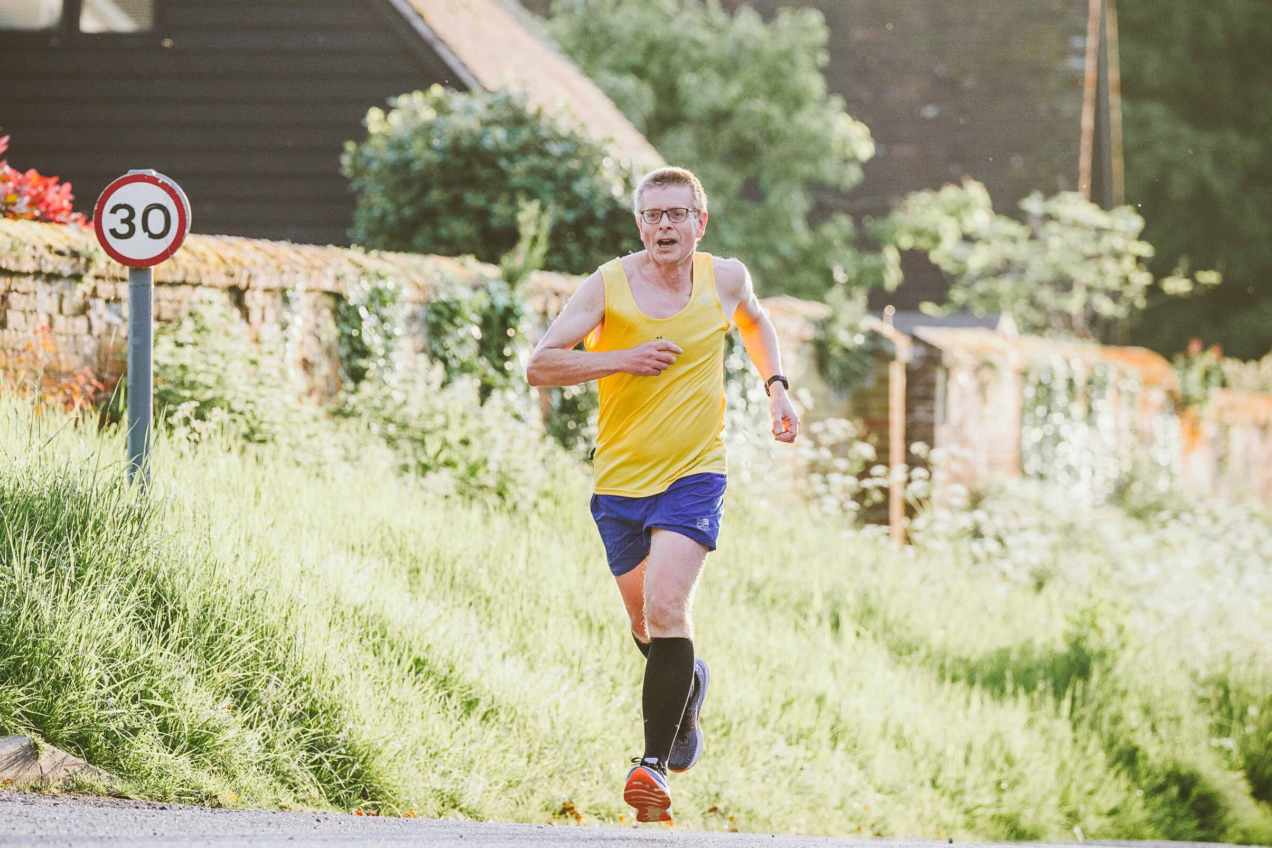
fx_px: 11270
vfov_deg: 4.3
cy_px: 407
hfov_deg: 6.5
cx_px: 602
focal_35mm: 319
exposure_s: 1/1250
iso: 500
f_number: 3.5
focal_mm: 200
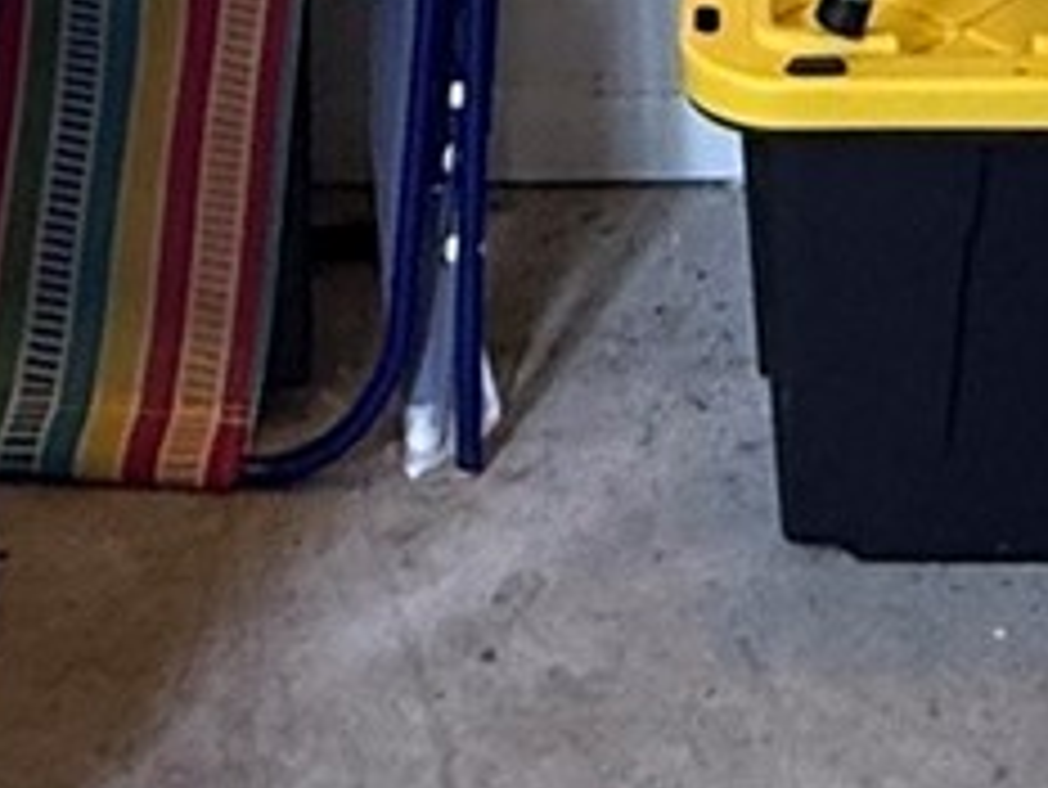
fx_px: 2908
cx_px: 733
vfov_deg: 11.6
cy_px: -1288
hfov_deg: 20.3
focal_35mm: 96
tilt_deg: -0.9
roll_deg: -0.1
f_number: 2.2
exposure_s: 1/60
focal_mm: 2.22
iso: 250
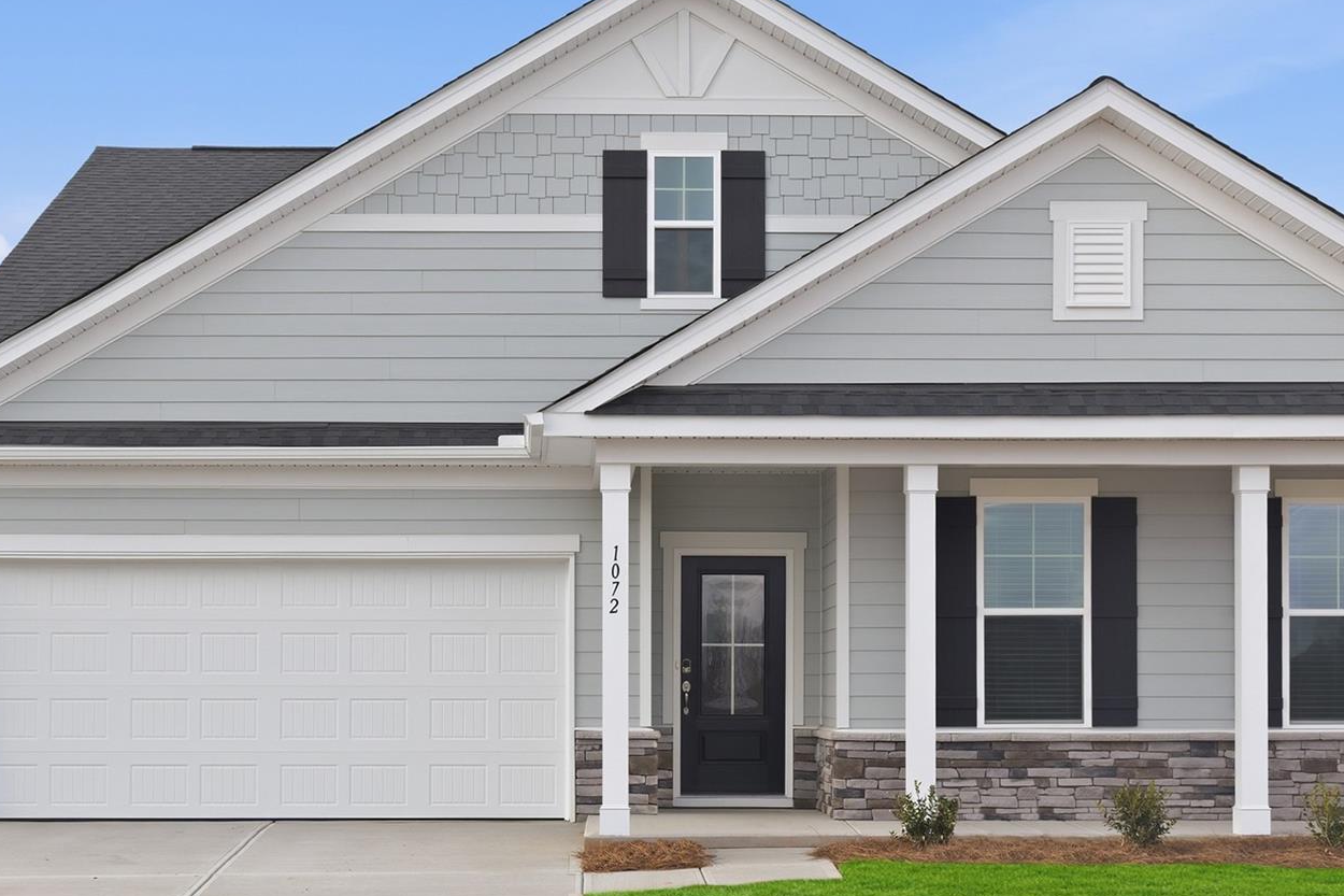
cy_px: 518
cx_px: 640
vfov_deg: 23.0
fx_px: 2202
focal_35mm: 59
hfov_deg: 33.9
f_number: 7.1
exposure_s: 1/160
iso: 100
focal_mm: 36
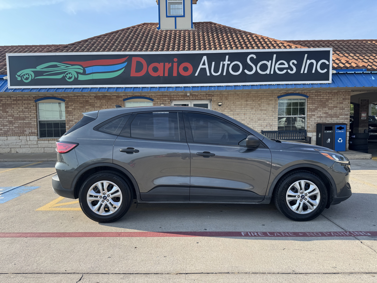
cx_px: 188
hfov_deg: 71.6
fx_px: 261
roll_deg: +0.9
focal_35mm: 24
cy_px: 142
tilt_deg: -4.6
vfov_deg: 56.8
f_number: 1.78
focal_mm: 6.76
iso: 80
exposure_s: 1/1597
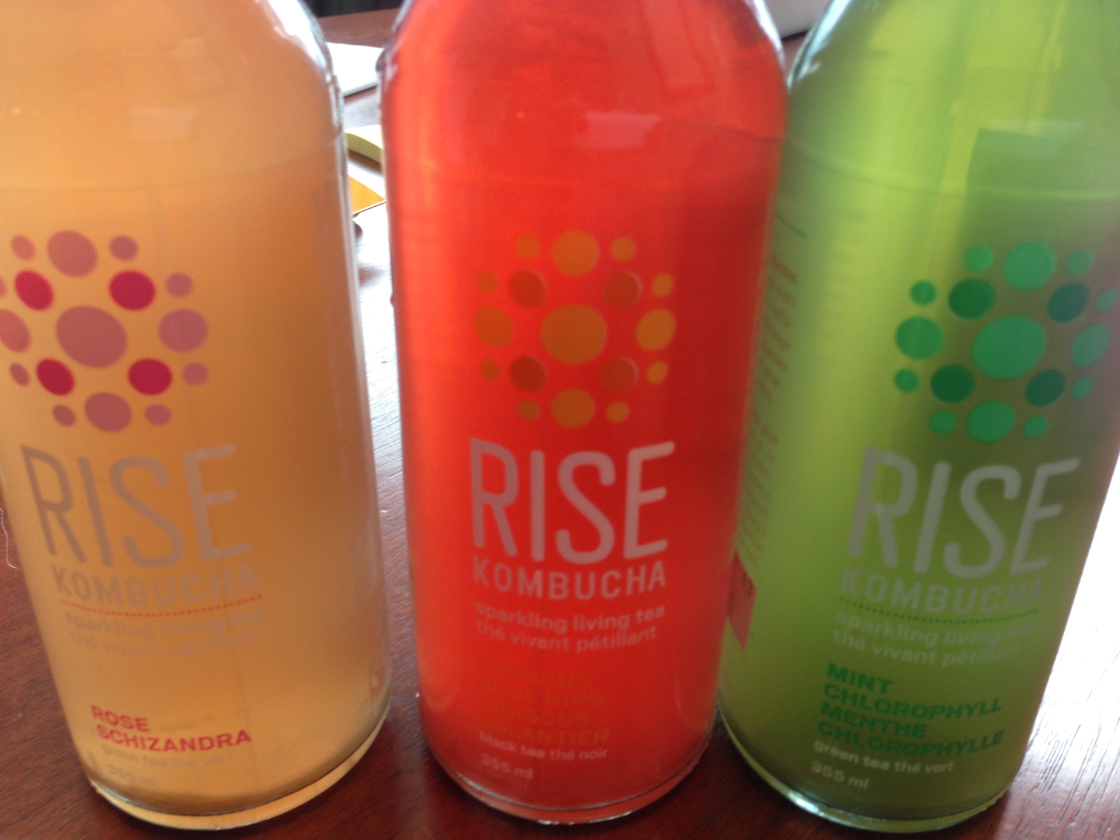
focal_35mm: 33
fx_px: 1068
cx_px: 560
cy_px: 420
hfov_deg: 55.4
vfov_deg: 42.9
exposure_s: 1/20
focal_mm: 4.13
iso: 50
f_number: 2.4
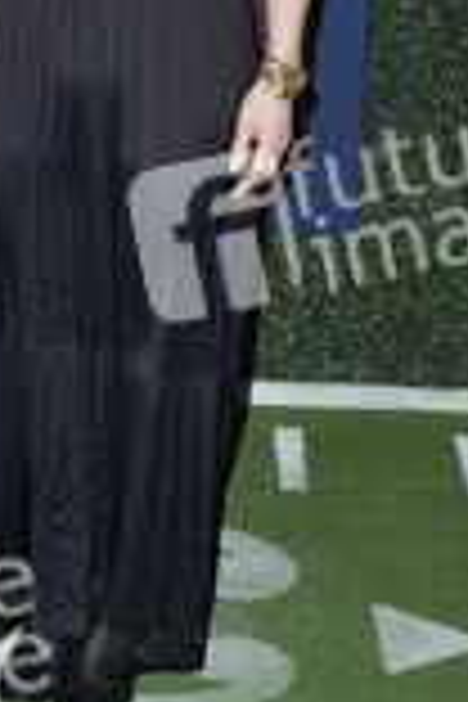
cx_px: -47
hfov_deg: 11.9
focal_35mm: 113
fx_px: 2203
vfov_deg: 17.7
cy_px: -9
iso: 500
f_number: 6.3
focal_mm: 44
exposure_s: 1/250
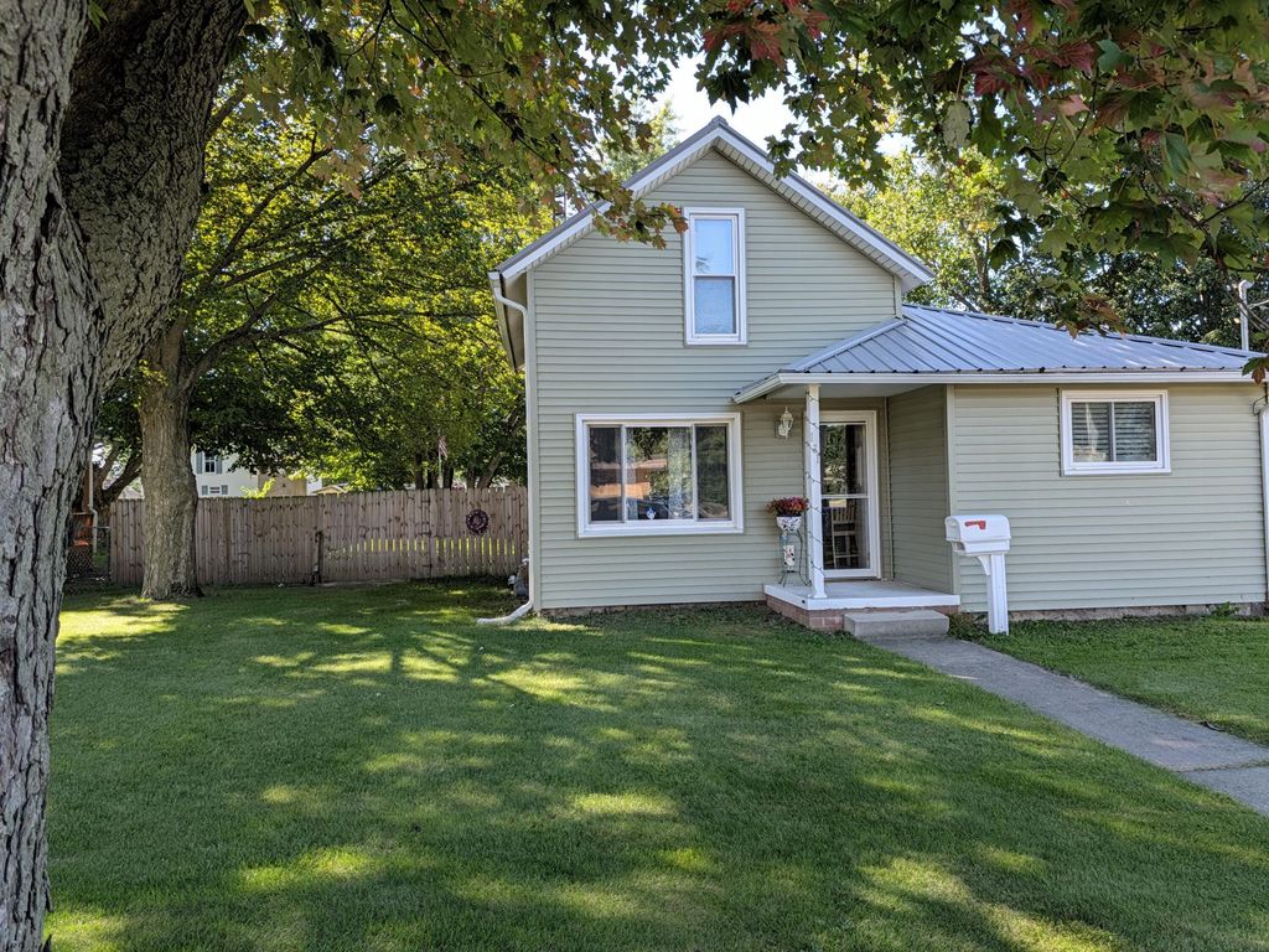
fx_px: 843
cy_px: 476
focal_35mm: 23
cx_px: 634
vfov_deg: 58.9
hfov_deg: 73.9
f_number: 1.7
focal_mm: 5.28
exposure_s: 1/146
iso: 18
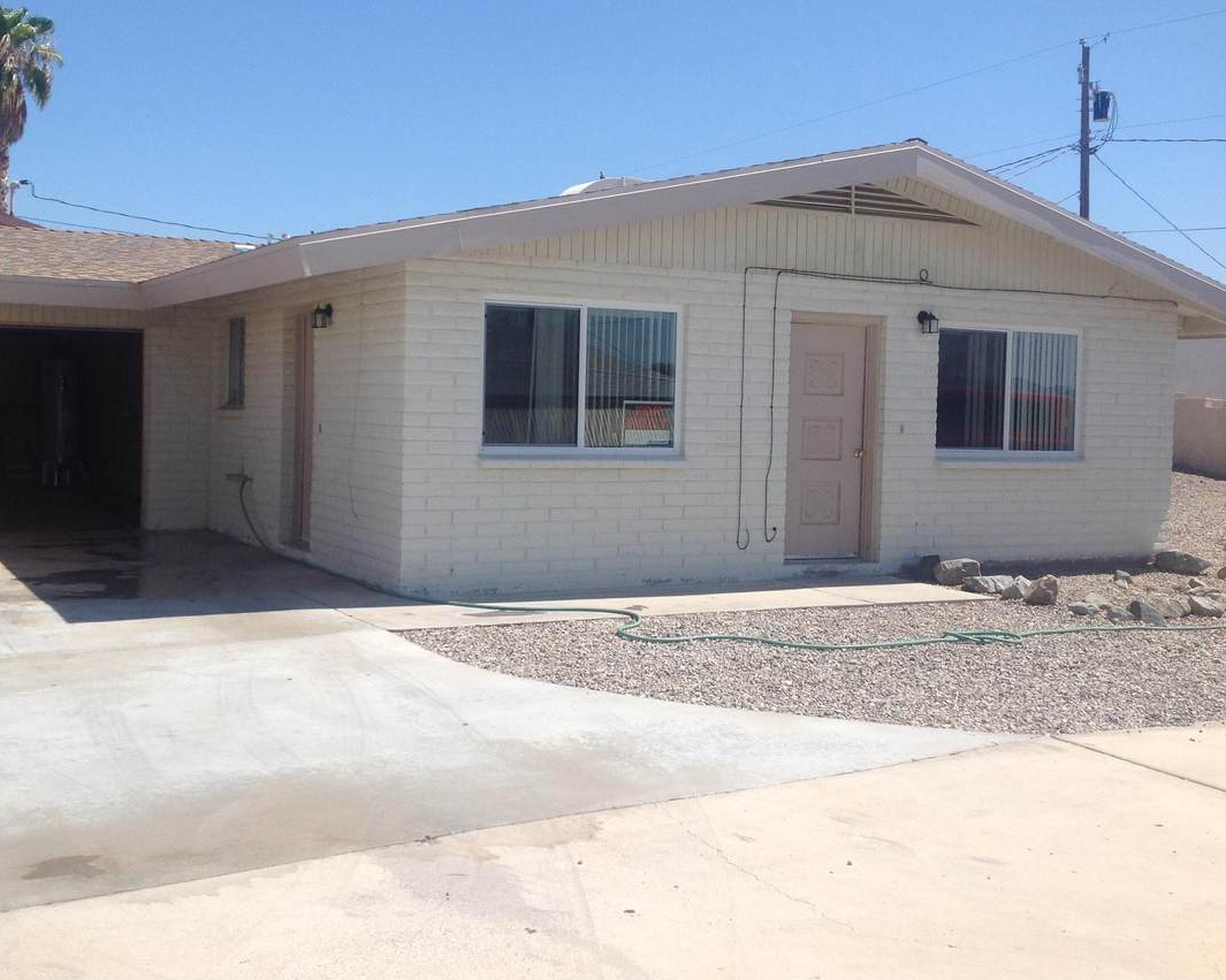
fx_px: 1488
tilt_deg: -1.0
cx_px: 533
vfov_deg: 36.5
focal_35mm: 41
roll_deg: -1.6
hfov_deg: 44.7
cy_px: 438
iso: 50
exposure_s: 1/2519
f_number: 2.4
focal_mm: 4.28
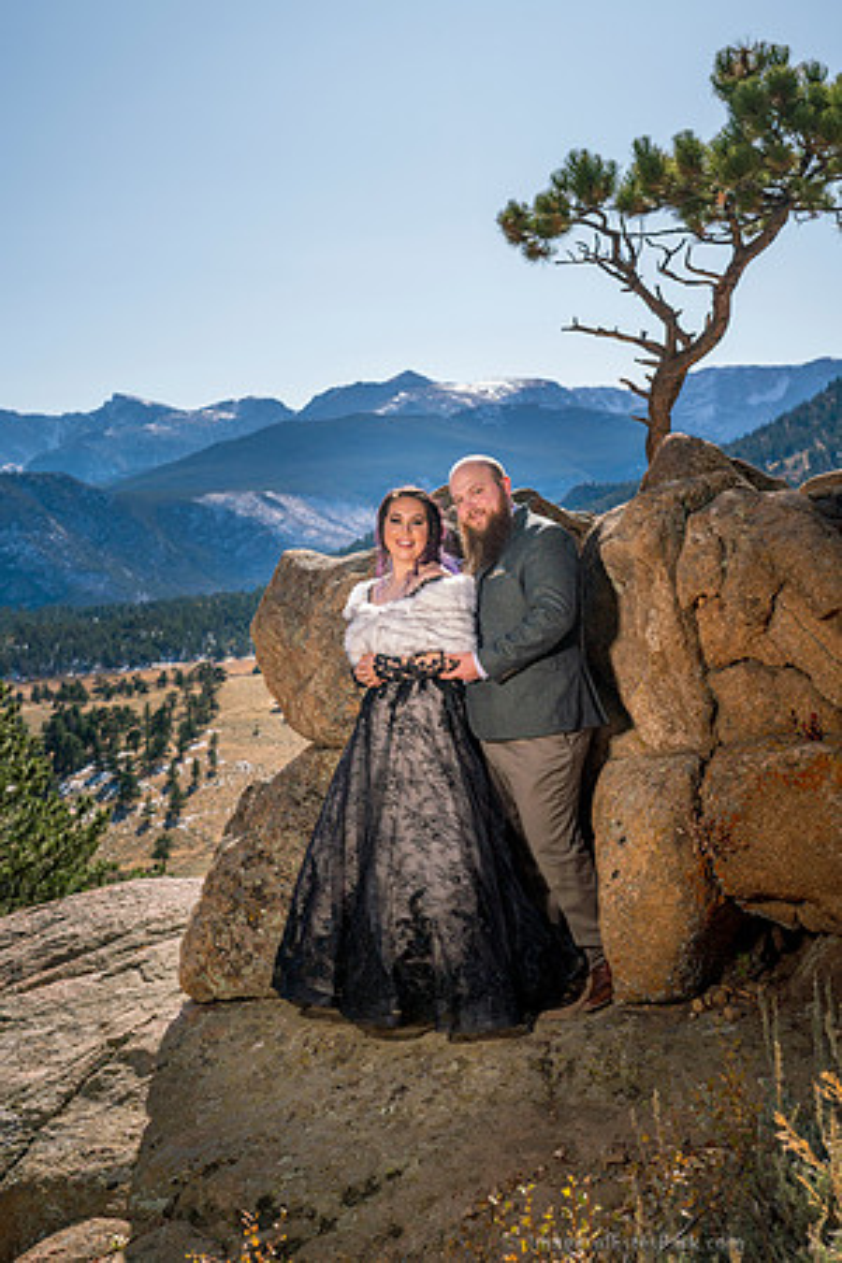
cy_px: 632
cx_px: 421
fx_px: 1403
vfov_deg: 48.5
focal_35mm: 40
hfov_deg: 33.4
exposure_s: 1/2000
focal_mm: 40
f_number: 5
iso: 200
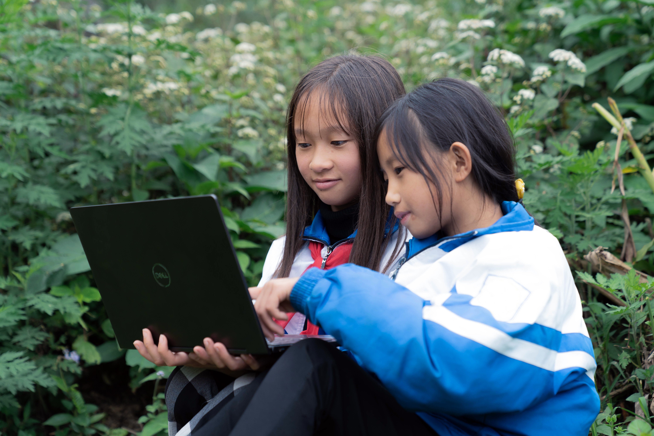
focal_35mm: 70
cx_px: 327
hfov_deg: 28.8
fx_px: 1272
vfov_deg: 19.5
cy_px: 218
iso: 320
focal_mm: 70
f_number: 3.5
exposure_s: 1/320
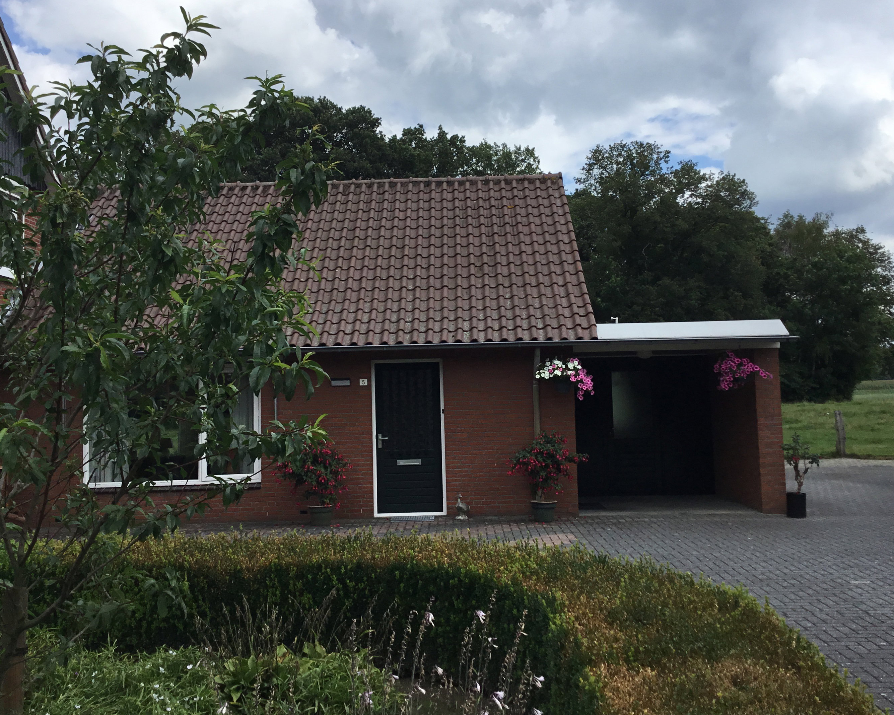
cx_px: 447
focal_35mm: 37
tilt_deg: +5.5
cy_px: 315
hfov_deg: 49.1
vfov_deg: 40.1
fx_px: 979
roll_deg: +0.9
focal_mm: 3.3
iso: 25
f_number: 2.4
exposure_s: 1/1698
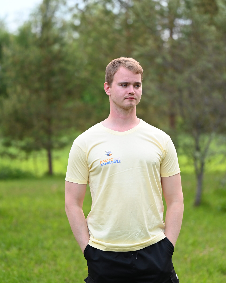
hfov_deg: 14.4
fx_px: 895
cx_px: 114
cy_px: 146
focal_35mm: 107
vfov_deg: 17.9
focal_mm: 94
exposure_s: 1/800
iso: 2500
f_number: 2.8
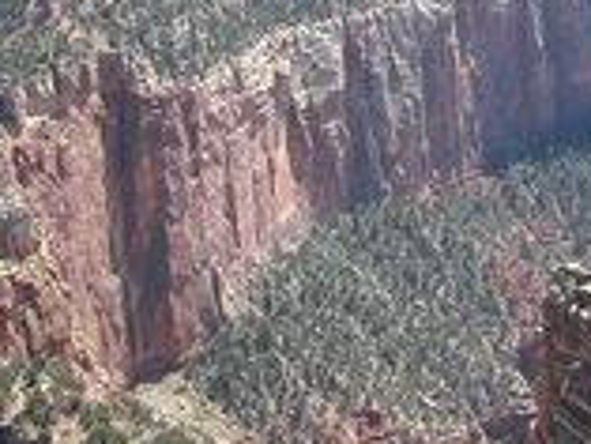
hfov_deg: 19.3
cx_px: 670
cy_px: 305
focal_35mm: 97
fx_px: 1657
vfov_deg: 15.2
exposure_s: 1/180
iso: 100
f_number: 8
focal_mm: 7.8
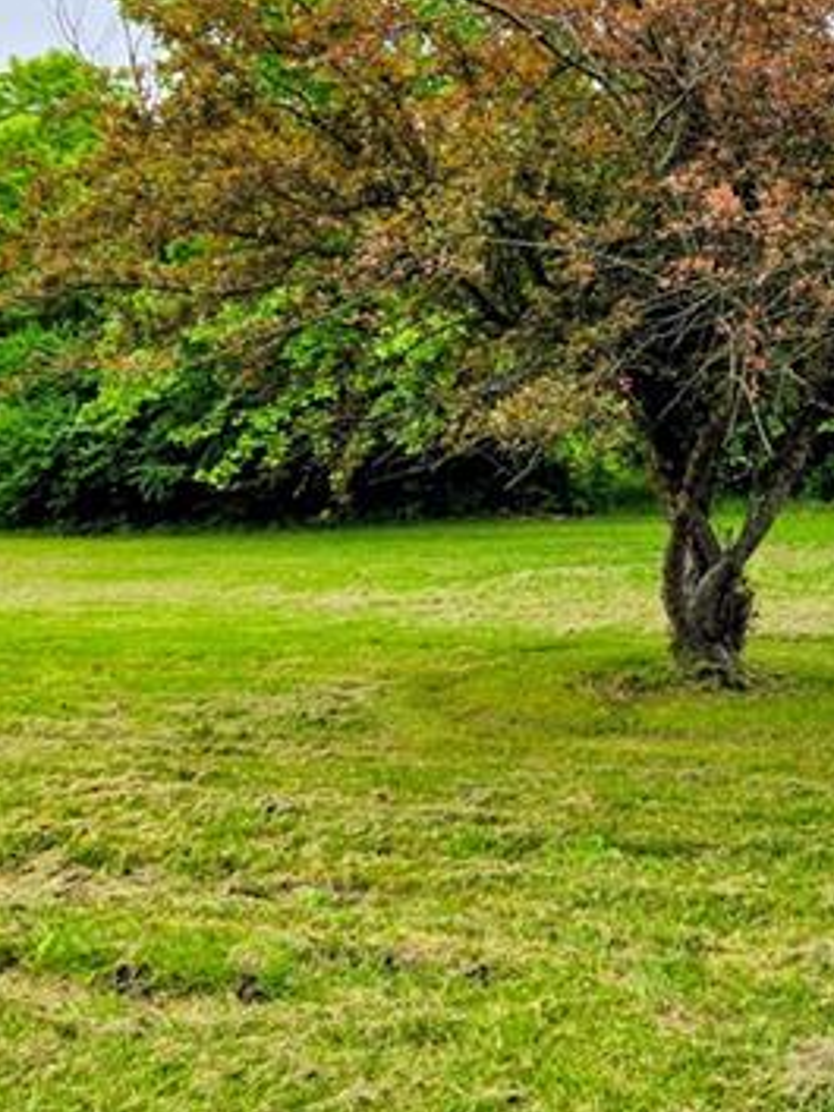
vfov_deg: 37.7
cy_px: 369
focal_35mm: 50
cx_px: 696
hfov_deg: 28.4
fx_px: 1605
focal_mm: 5.4
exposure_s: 1/1874
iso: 25
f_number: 1.8
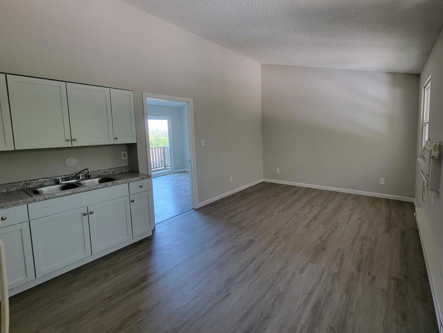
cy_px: 144
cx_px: 250
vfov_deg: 81.3
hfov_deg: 97.6
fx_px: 192
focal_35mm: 15
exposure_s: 1/60
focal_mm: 2.2
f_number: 2.2
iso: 200
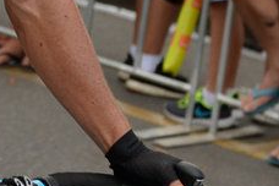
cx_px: -82
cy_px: -92
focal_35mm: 221
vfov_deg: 6.1
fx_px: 1713
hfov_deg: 9.2
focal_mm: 42
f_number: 3.2
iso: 200
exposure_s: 1/1000
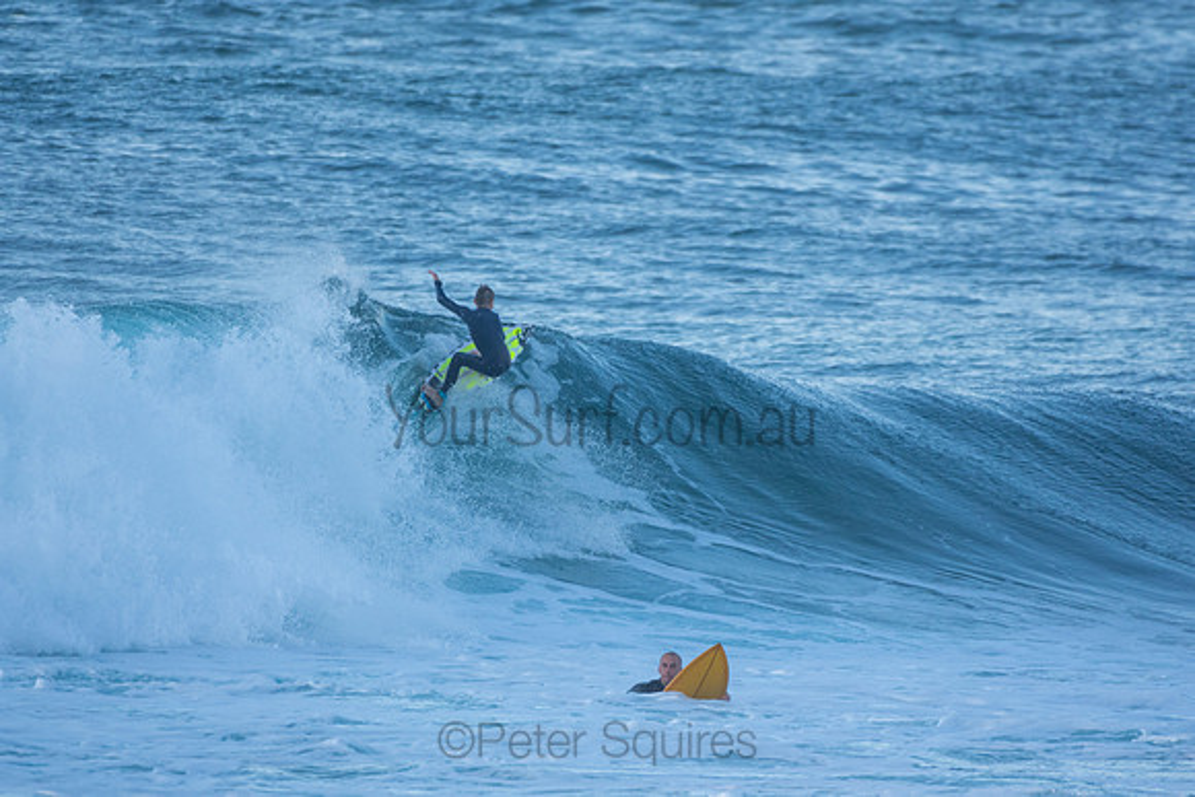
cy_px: 398
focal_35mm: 750
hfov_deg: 2.7
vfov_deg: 1.8
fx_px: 24900
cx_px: 598
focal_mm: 500
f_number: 5.6
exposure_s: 1/1600
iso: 720
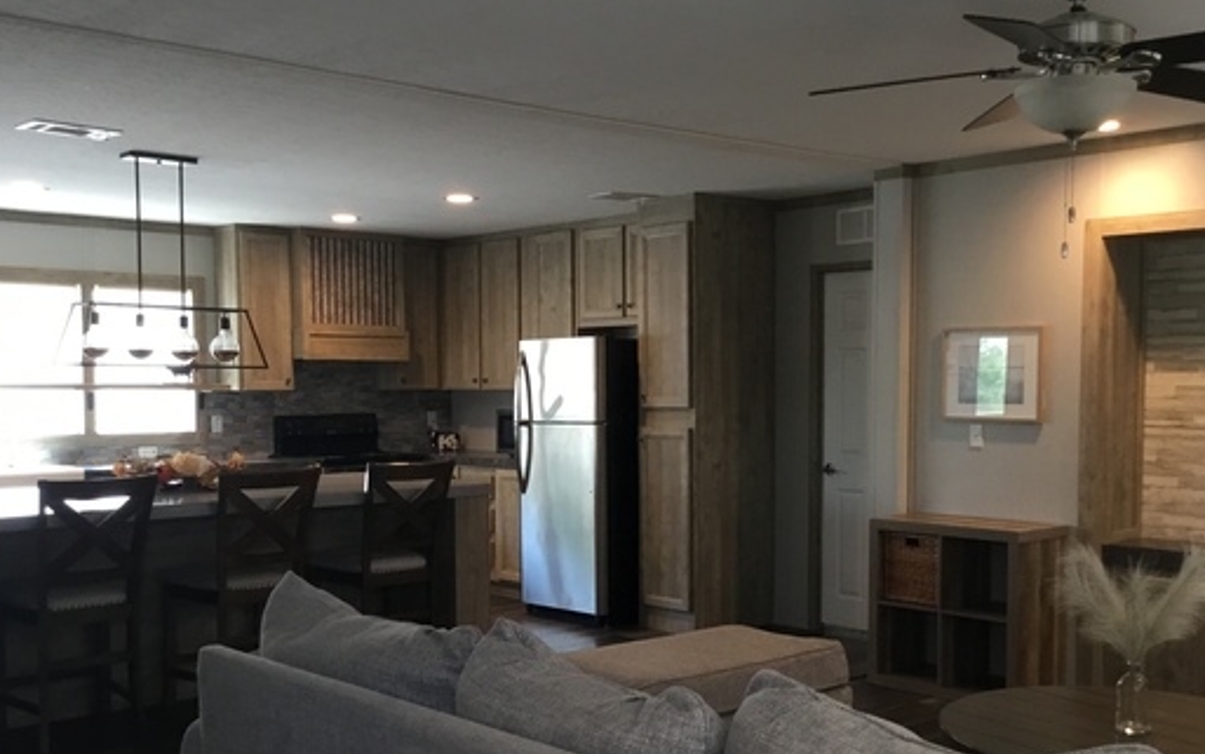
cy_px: 460
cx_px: 641
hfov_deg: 48.2
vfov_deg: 31.2
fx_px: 1347
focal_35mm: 41
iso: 80
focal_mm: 3.3
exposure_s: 1/30
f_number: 2.4
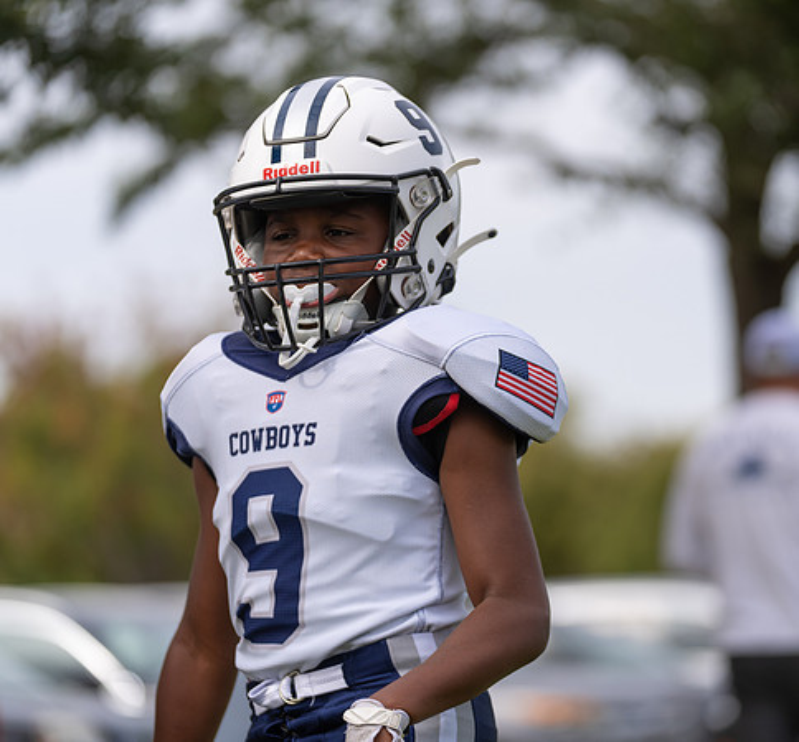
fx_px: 4487
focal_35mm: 178
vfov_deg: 9.5
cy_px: 352
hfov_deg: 10.2
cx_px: 482
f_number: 2.8
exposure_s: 1/1600
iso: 100
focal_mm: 138
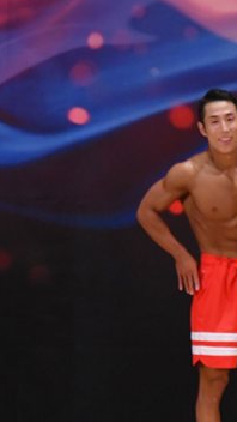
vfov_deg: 4.2
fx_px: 5787
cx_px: 423
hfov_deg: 2.3
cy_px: 281
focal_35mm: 518
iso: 3200
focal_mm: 150
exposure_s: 1/400
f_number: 5.6
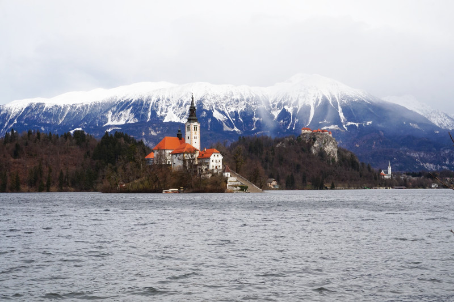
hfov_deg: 36.9
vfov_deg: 25.0
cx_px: 227
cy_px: 151
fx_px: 681
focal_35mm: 54
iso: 100
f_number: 14
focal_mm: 36
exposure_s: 1/100
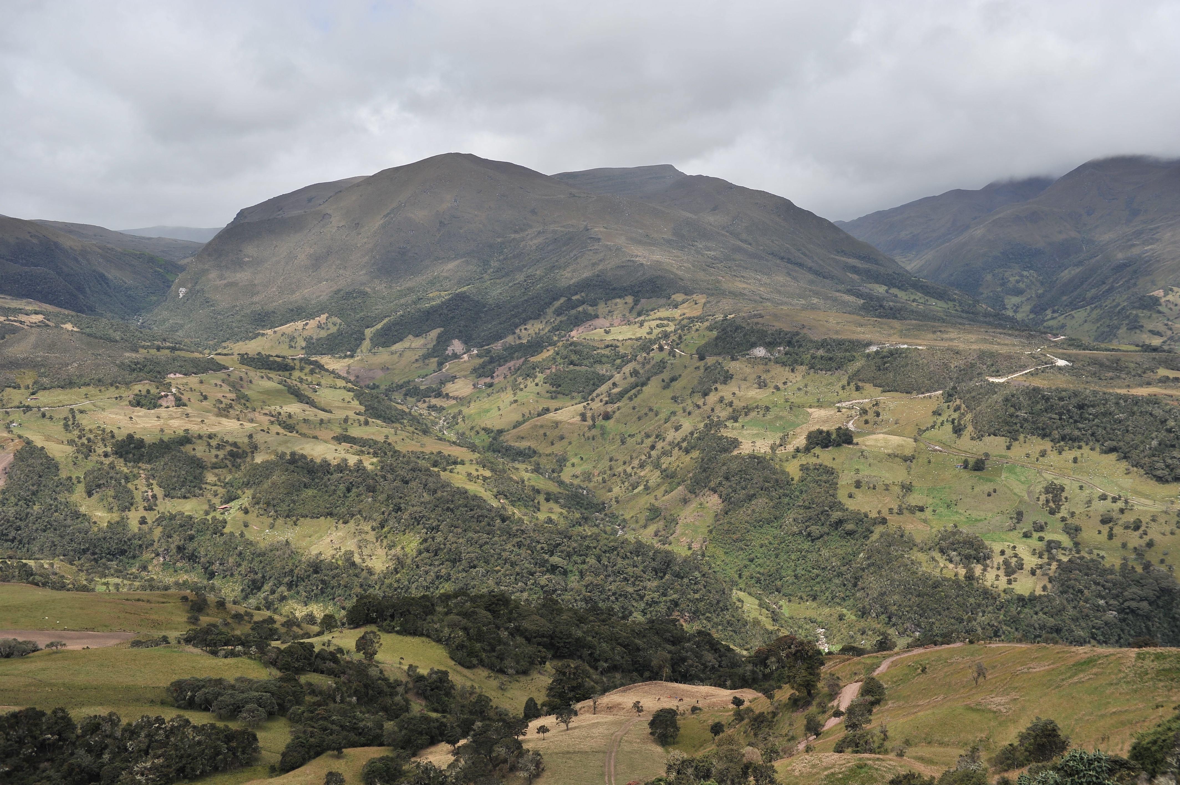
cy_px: 392
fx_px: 1310
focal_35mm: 40
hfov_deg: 48.5
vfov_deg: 33.4
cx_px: 590
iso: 250
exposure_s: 1/2500
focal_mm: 40
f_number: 4.5
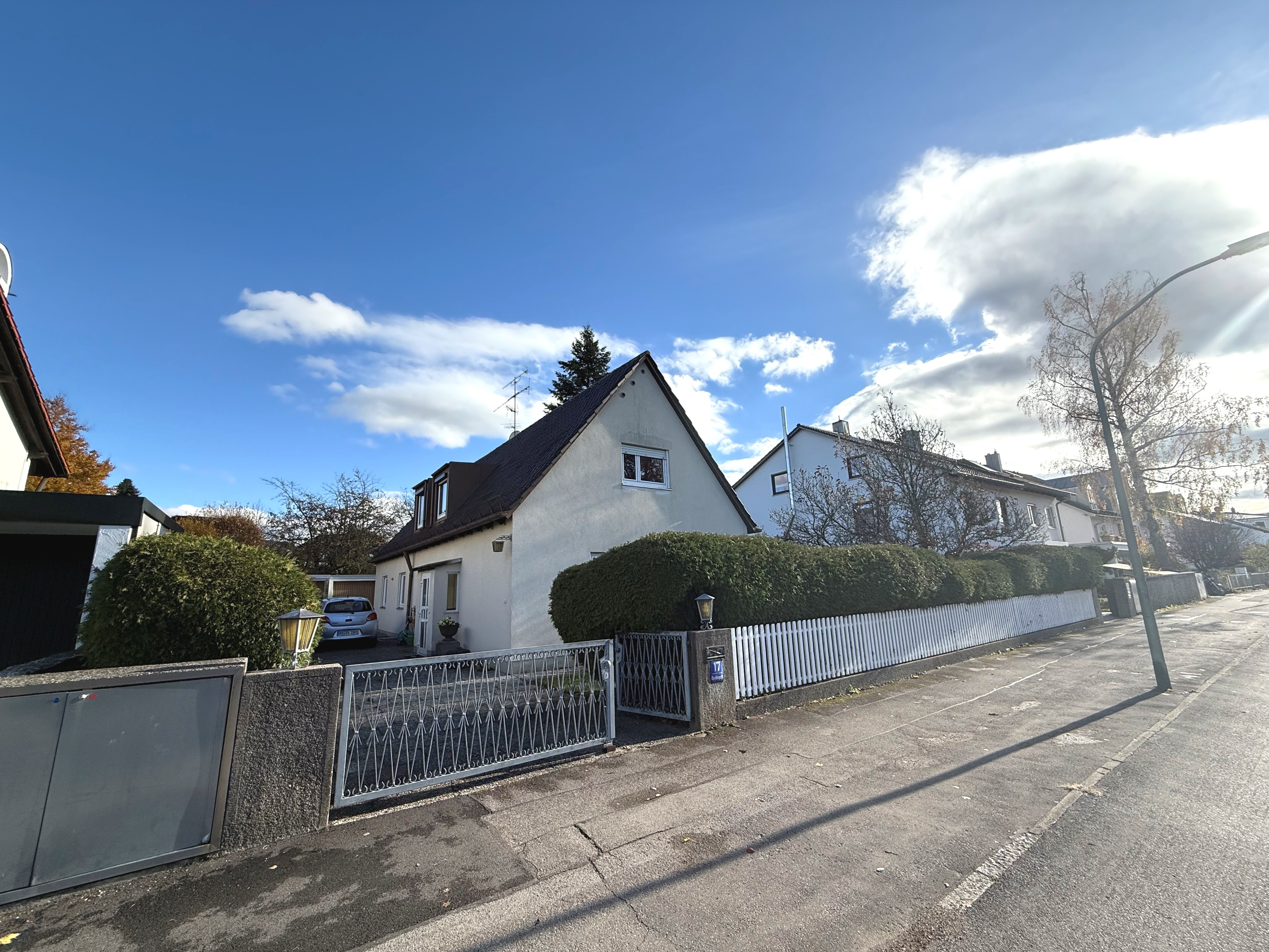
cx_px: 634
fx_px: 513
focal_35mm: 14
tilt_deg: +13.2
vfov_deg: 85.7
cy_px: 476
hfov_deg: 102.1
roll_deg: +1.9
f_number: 2.2
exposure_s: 1/1795
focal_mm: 2.22
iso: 50
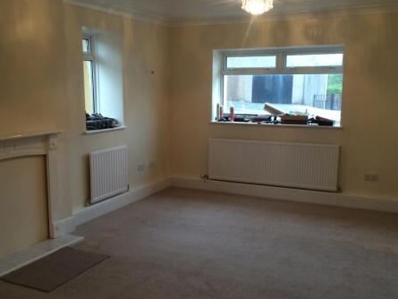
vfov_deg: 37.7
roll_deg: -0.3
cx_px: 188
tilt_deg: -8.2
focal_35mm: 38
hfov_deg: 48.9
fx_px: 437
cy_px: 162
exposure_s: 1/33
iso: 160
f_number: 2.2
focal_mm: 4.15
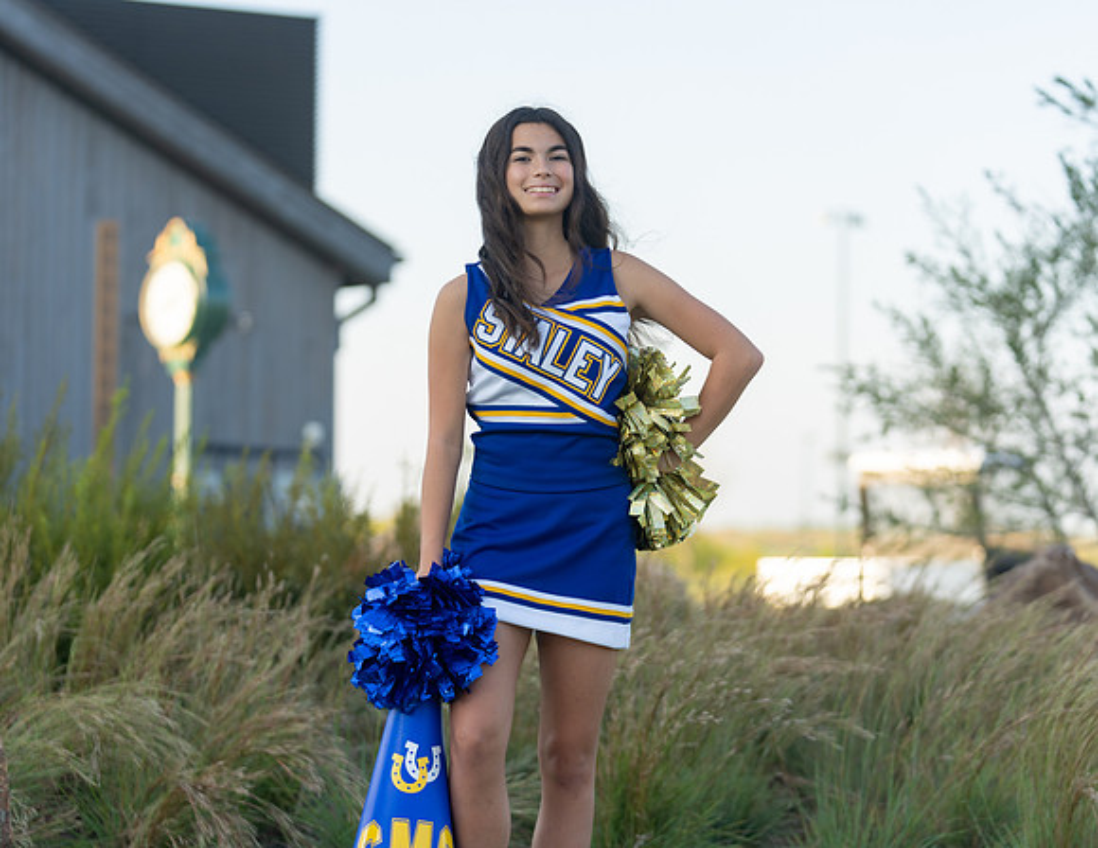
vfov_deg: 13.5
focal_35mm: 112
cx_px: 560
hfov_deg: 17.4
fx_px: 3582
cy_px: 419
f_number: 2.8
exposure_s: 1/400
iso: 100
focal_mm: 100
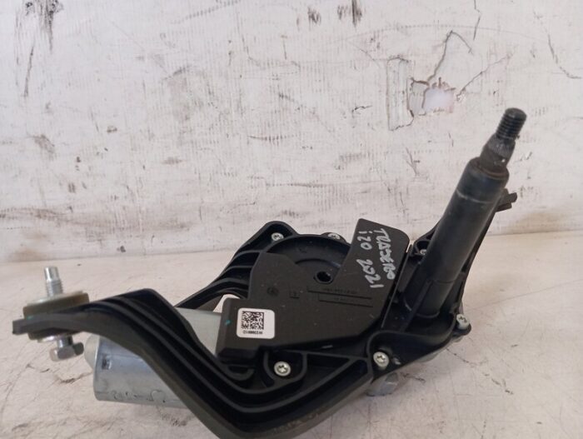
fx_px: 472
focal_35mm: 28
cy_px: 220
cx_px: 292
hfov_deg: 63.4
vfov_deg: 49.9
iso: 302
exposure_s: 1/33.3
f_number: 1.8
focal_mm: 4.22
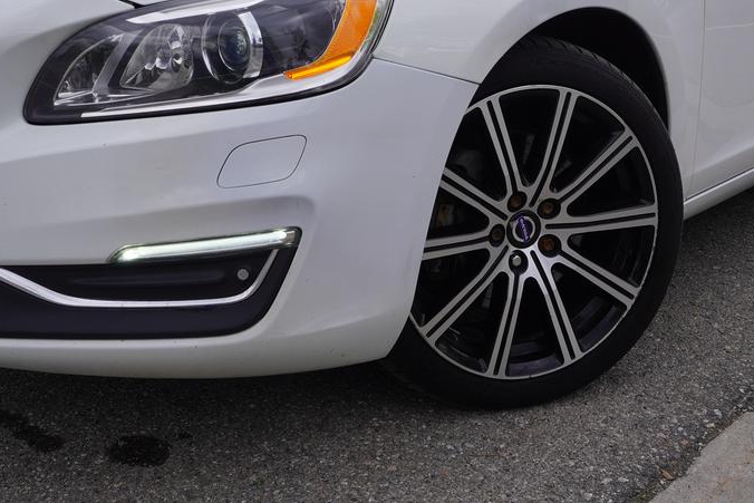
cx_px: 359
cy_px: 30
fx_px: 1130
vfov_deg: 24.2
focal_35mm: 54
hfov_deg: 36.9
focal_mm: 19
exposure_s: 1/125
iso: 100
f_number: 9
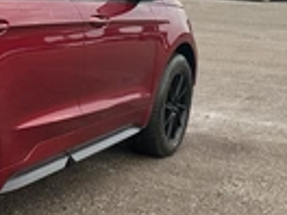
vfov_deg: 17.3
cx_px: -128
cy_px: 69
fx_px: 705
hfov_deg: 20.2
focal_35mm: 85
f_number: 1.8
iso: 25
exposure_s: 1/446
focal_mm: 3
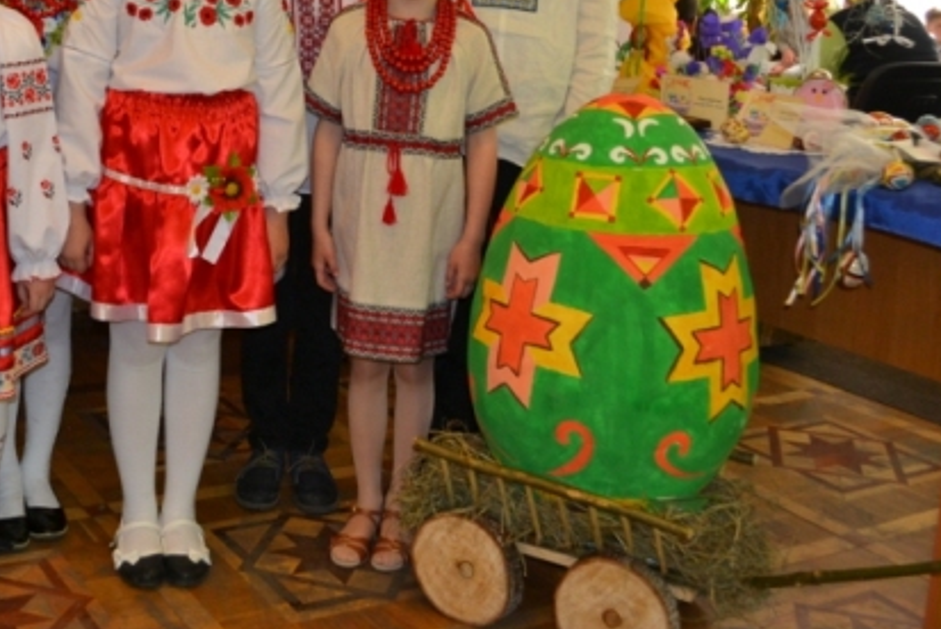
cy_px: 82
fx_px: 1256
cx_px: 199
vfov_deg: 27.3
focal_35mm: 48
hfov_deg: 39.6
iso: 560
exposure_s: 1/60
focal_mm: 18
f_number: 3.5
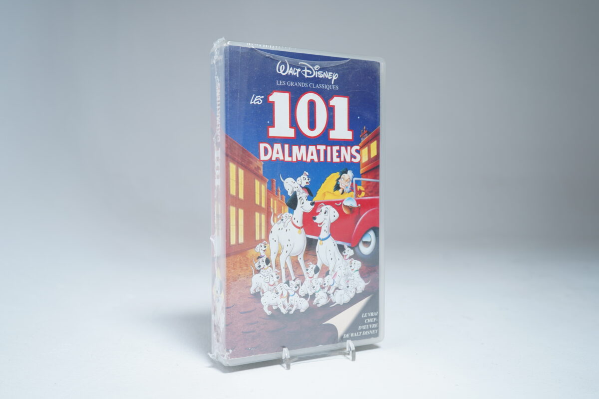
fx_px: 532
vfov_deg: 41.1
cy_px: 200
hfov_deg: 58.7
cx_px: 300
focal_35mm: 32
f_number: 5.6
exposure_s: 1/3
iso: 160
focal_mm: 32
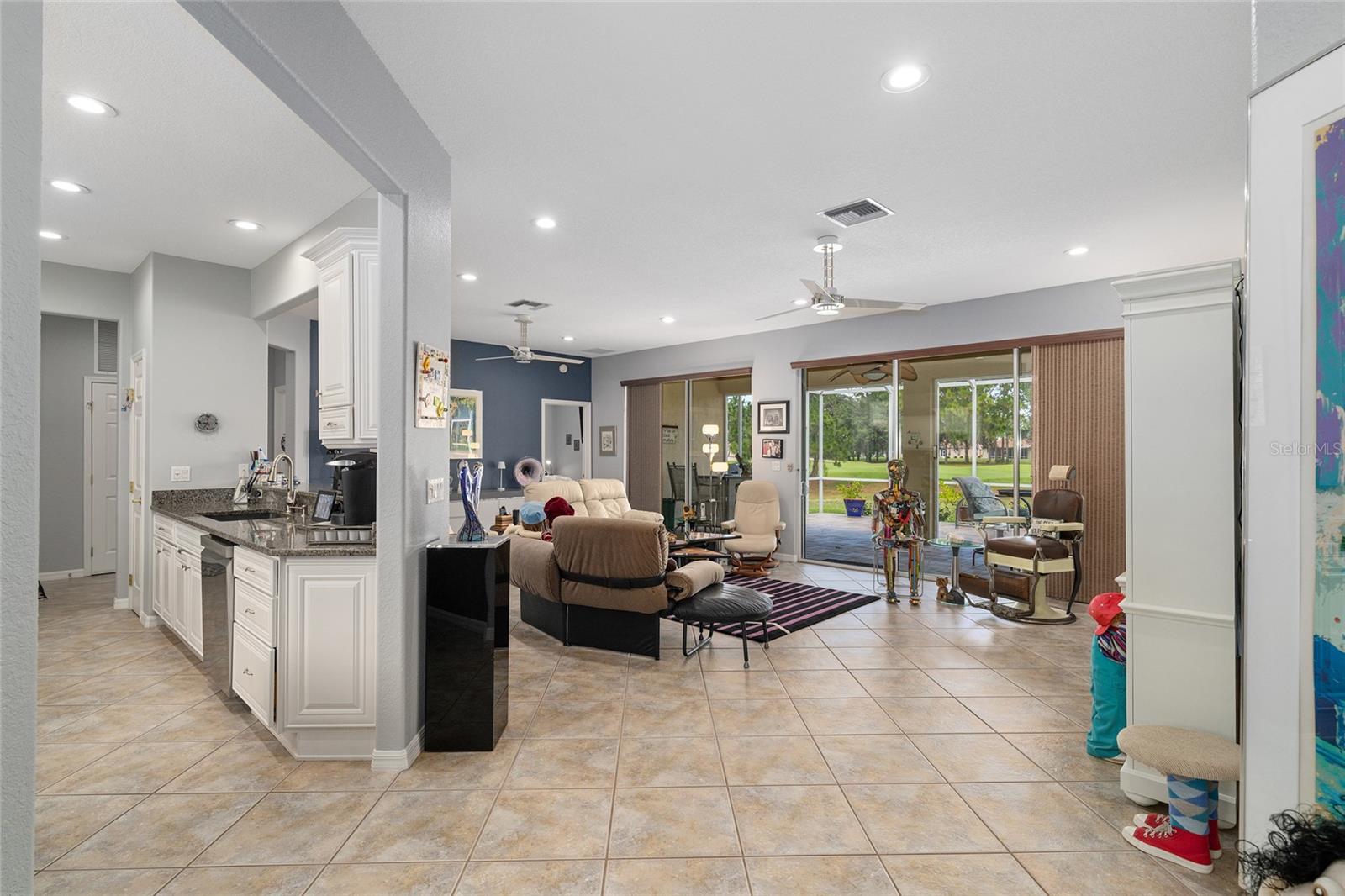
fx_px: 635
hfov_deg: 93.3
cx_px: 672
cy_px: 448
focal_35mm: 17
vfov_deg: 70.4
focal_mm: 17
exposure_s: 1/15
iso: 320
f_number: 8
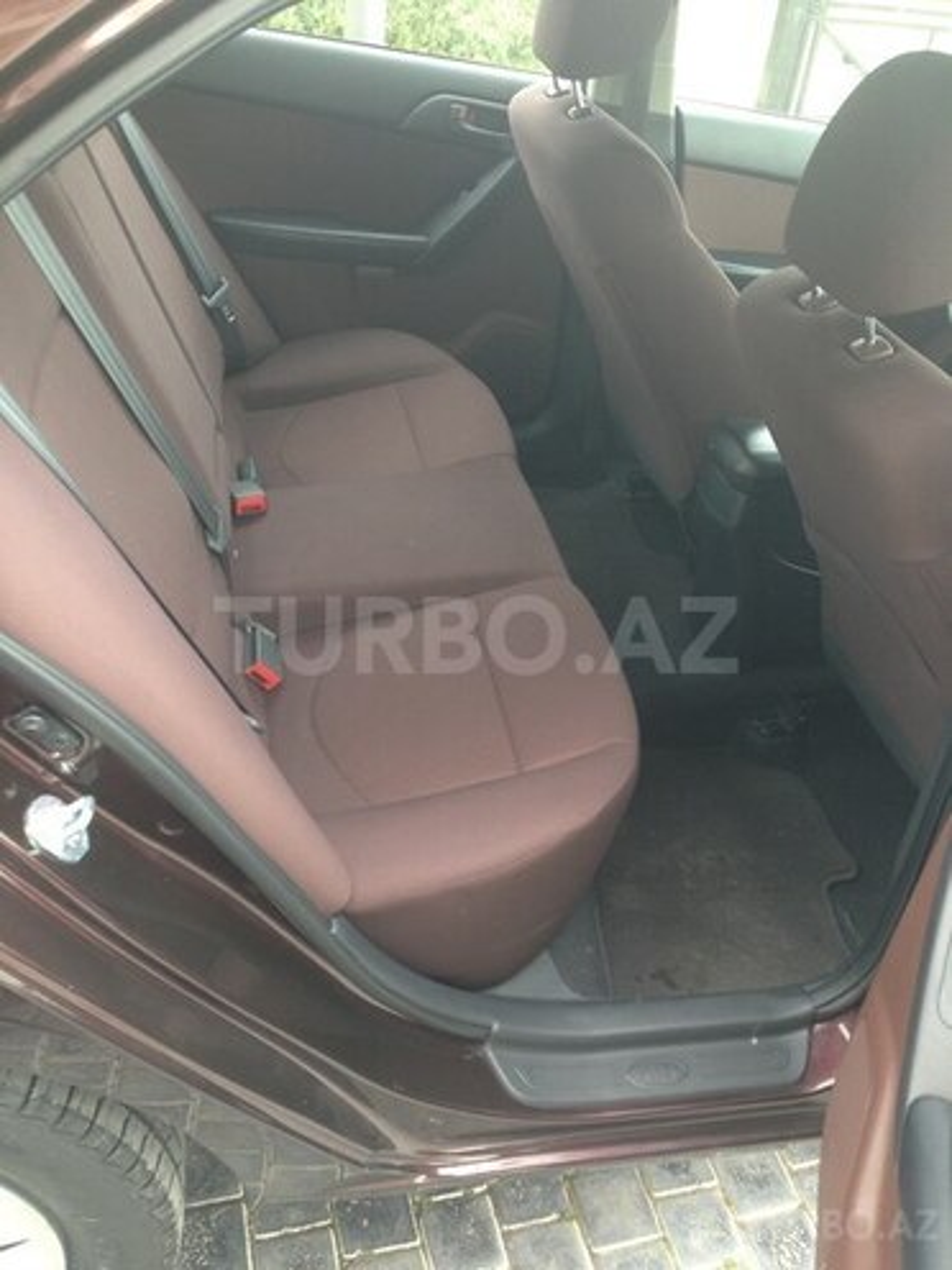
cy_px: 635
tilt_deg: -37.7
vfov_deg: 55.4
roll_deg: -7.9
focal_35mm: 33
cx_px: 476
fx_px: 1210
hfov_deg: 42.9
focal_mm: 4.12
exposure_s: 1/40
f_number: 2.4
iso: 50
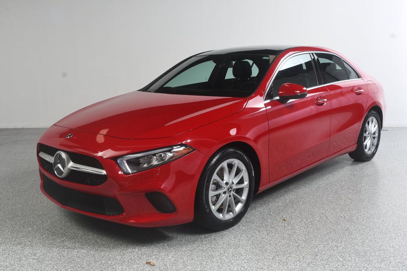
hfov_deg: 53.1
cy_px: 136
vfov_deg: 36.8
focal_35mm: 36
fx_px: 407
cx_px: 204
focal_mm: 24
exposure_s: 1/160
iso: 100
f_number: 9
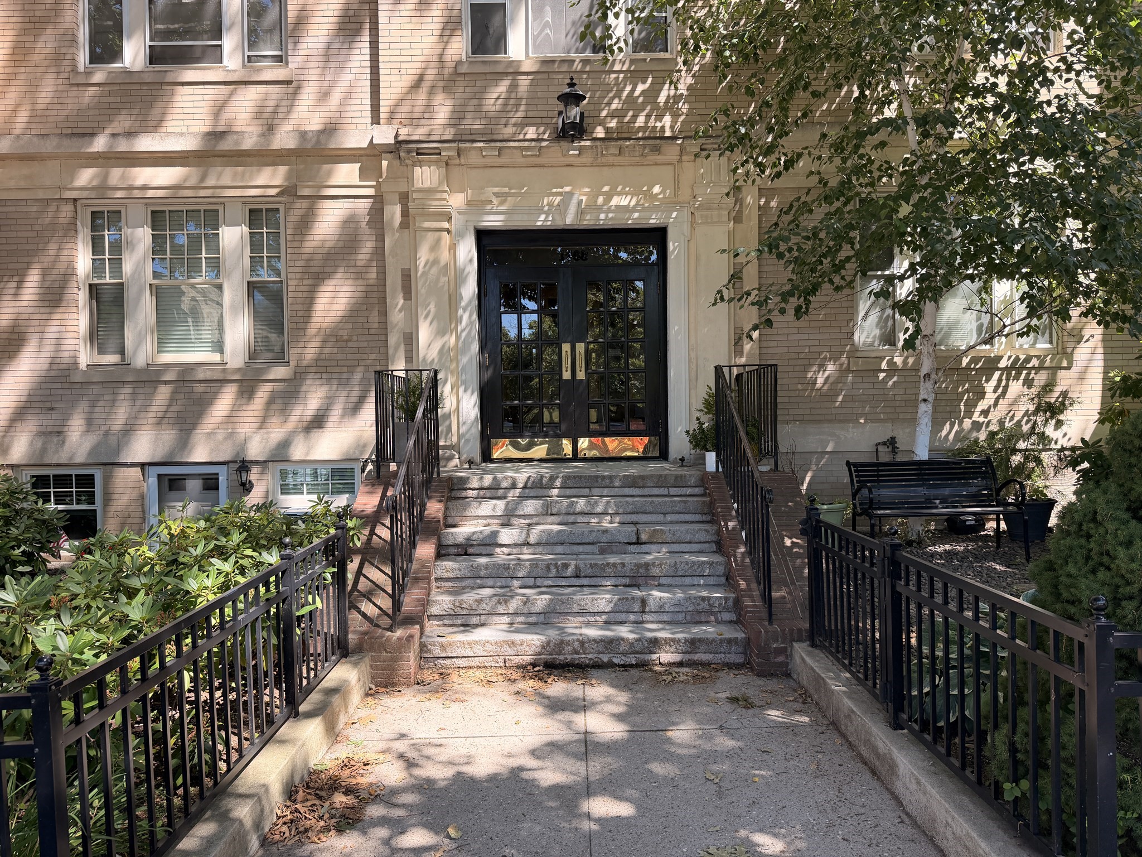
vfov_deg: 56.8
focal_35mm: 24
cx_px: 571
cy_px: 428
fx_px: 792
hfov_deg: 71.6
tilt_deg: +0.3
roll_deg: +0.8
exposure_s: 1/831
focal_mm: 6.76
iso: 100
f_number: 1.78
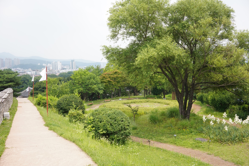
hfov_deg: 54.4
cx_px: 124
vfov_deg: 37.9
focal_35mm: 35
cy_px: 83
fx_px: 242
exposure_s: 1/100
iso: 400
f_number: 14
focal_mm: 35
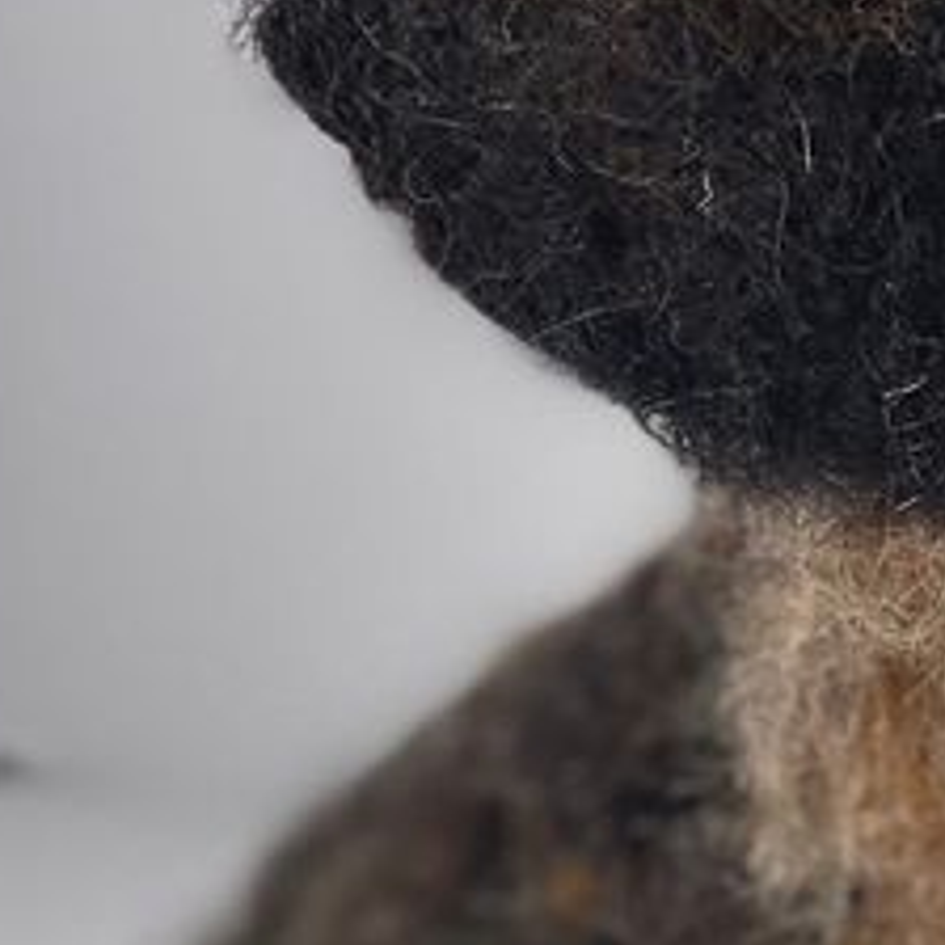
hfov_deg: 7.2
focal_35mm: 242
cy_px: 1363
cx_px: 1118
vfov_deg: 7.1
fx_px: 7474
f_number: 2.2
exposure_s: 1/144
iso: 32
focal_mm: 7.5
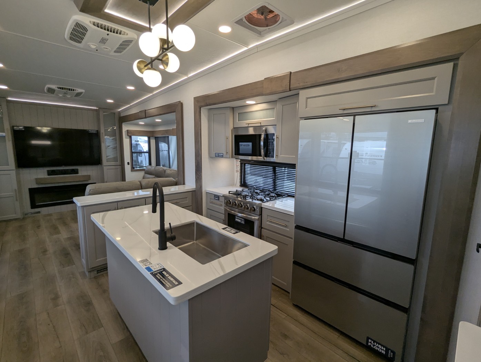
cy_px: 181
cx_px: 240
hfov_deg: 94.4
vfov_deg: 78.2
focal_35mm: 16
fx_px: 223
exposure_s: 1/179
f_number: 2.2
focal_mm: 2.35
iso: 102
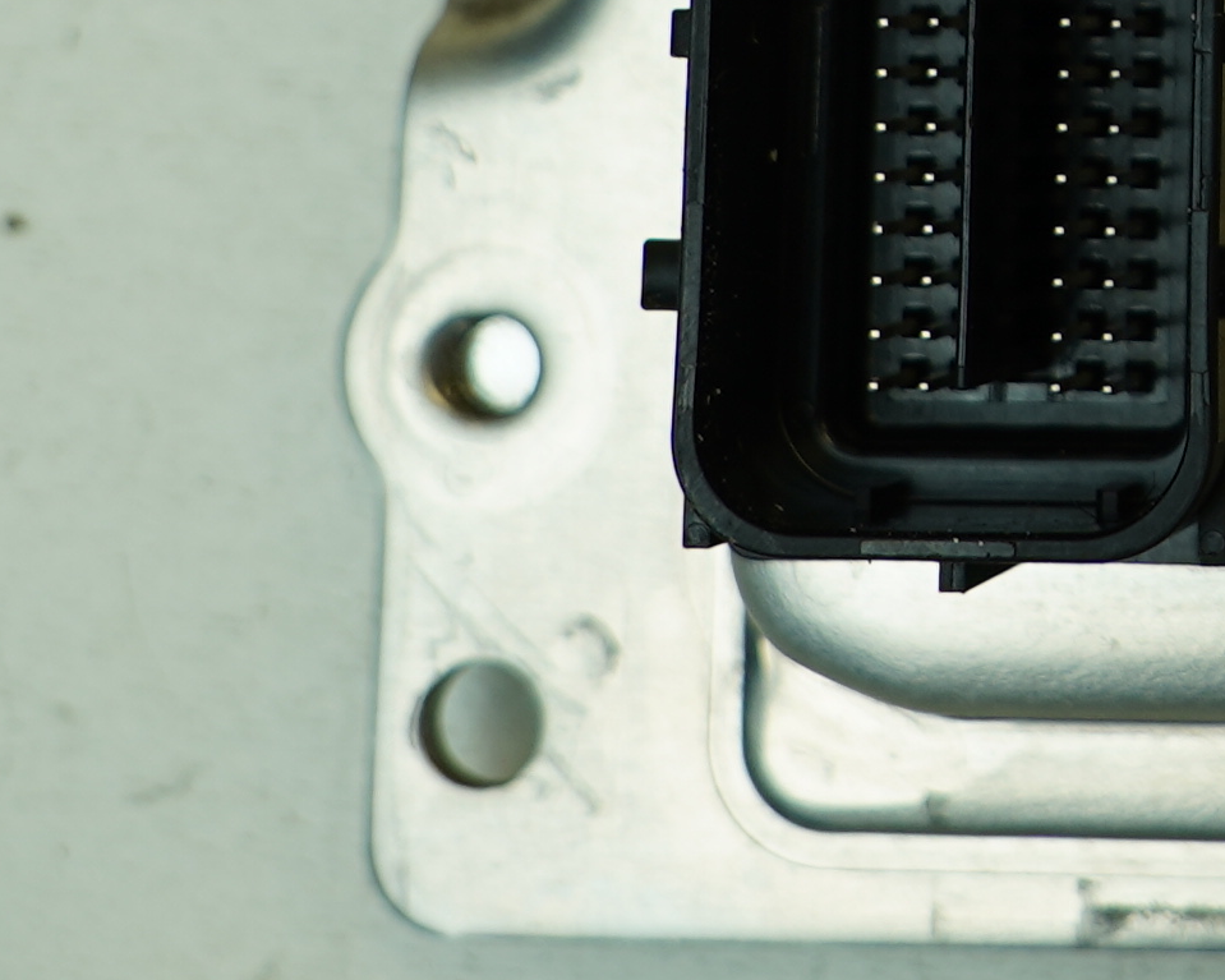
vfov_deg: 11.2
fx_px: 4749
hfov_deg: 13.7
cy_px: -551
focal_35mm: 131
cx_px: 1907
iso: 100
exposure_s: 1/200
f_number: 4
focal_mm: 23
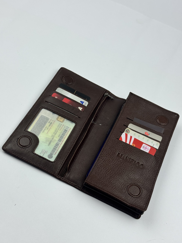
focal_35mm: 48
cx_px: 91
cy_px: 122
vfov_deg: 39.7
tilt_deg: -51.5
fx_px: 336
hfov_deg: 30.3
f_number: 1.78
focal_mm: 6.76
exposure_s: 1/510
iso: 64
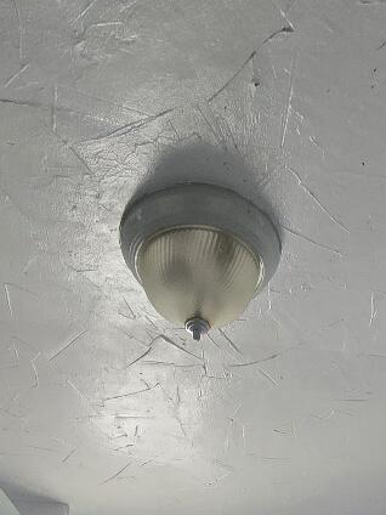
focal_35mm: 49
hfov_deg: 29.4
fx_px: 729
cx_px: 262
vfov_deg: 22.5
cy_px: 923
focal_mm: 2.2
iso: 64
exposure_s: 1/60.2
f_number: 2.2
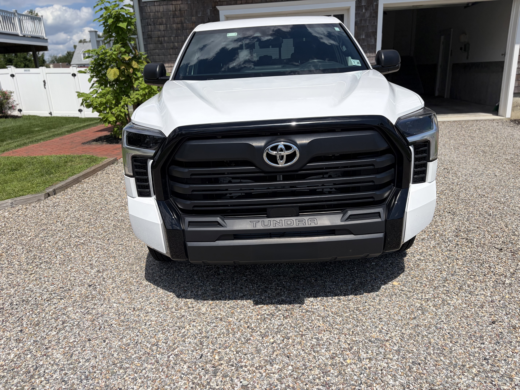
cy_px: 195
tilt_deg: -16.8
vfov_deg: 53.1
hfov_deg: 67.3
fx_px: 391
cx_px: 260
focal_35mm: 26
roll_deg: +2.4
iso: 64
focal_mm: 5.96
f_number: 1.6
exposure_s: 1/7813
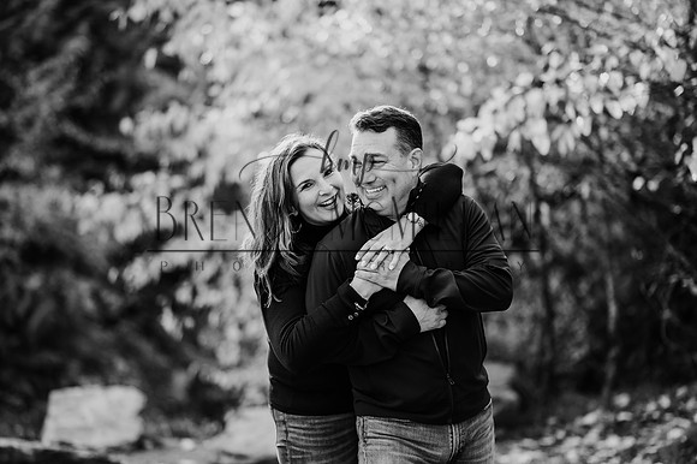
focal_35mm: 85
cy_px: 232
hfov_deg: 23.9
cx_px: 348
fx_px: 1645
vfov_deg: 16.1
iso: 500
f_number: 1.8
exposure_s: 1/1000
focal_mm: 85
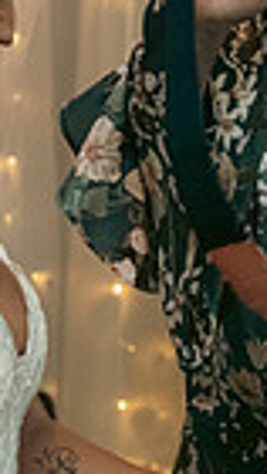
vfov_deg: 10.3
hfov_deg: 5.8
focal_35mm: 209
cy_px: 208
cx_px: 314
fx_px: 2624
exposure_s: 1/160
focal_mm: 48
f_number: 3.5
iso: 1250
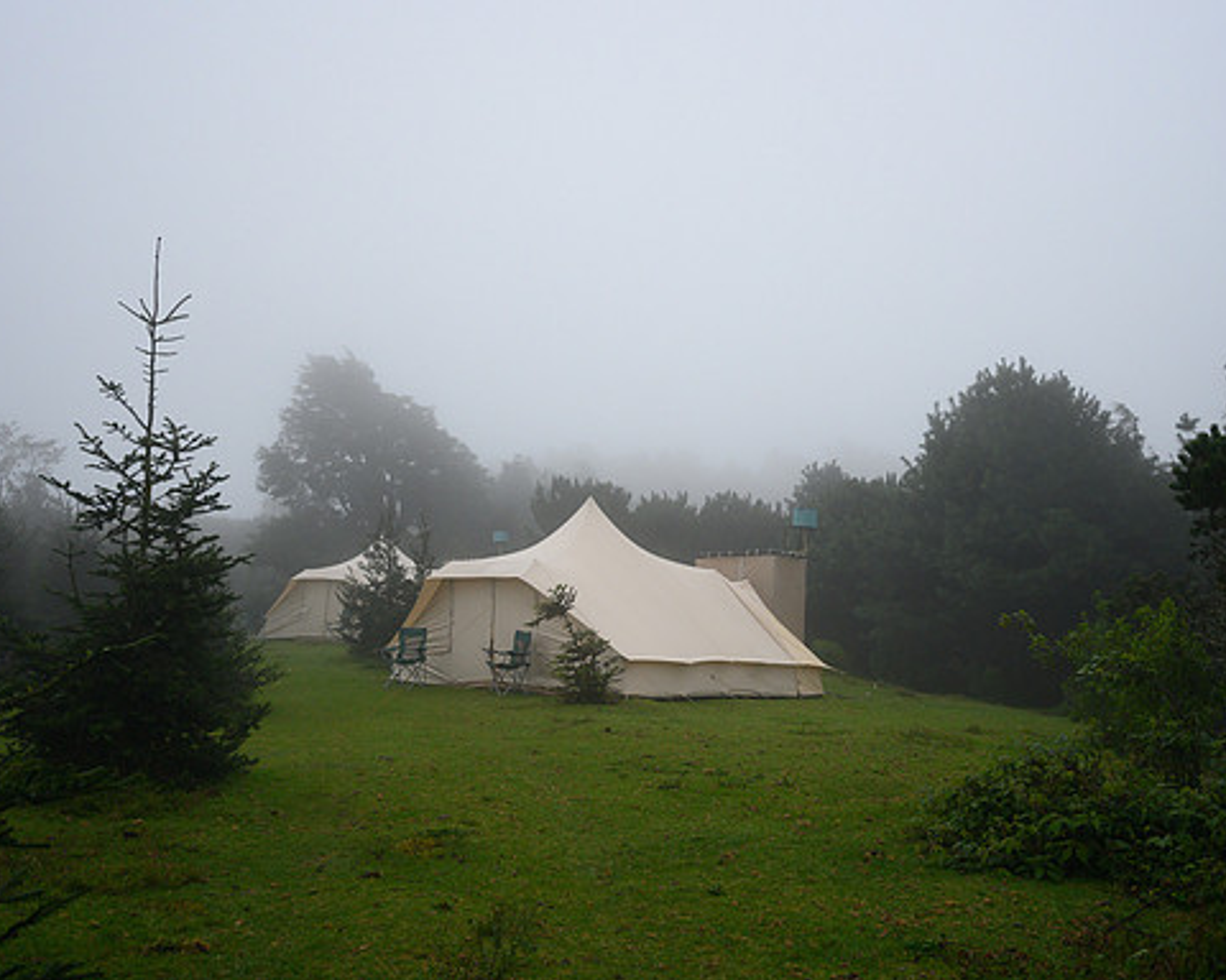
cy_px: 491
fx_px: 1234
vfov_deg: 43.4
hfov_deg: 52.8
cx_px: 623
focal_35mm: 34
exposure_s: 1/160
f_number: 4
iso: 500
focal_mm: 30
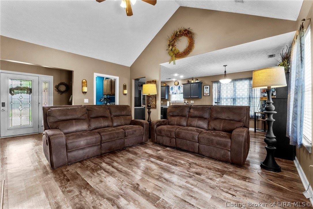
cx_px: 156
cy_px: 104
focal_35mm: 15
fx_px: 130
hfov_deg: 100.4
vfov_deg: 77.3
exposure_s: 1
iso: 400
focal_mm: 10
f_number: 11
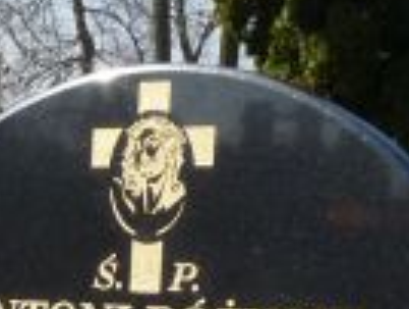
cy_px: 869
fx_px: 2048
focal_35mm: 173
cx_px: -171
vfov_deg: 7.7
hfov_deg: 11.0
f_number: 5.6
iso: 100
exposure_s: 1/250
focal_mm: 5.2
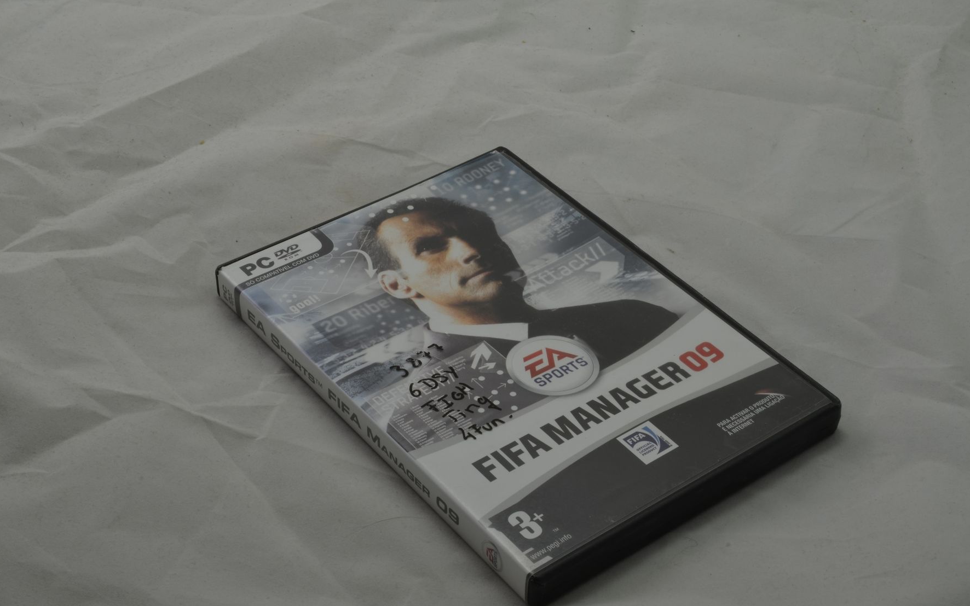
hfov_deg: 33.0
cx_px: 487
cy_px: 315
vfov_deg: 21.0
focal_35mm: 62
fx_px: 1639
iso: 100
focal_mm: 40
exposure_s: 1/3
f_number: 20
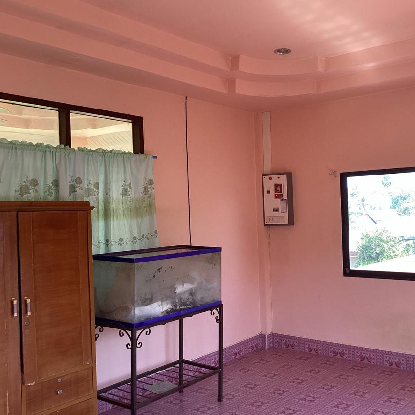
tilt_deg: +0.9
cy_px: 205
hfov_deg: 44.3
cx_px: 275
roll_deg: +1.6
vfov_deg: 44.9
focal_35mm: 37
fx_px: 502
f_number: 2.4
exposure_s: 1/60
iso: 100
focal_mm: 3.3
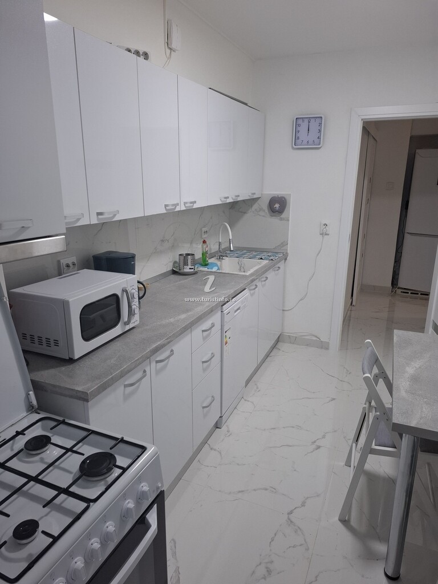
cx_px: 219
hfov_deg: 58.9
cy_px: 292
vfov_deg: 73.9
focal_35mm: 23
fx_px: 388
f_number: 1.8
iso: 200
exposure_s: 1/120
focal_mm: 5.54
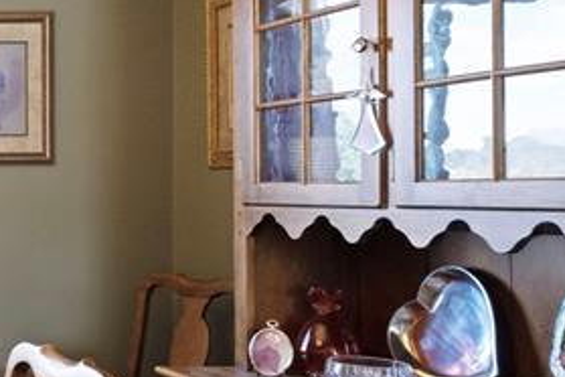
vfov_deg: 24.6
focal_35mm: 55
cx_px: -391
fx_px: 863
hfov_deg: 23.6
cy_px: 203
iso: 400
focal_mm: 10
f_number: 7.1
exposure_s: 1/320
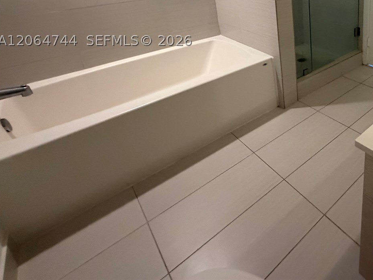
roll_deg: +2.1
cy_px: 40
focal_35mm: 24
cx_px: 314
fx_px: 259
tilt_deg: -18.9
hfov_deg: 63.3
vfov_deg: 51.7
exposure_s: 1/60
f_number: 2.2
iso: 640
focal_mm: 2.22
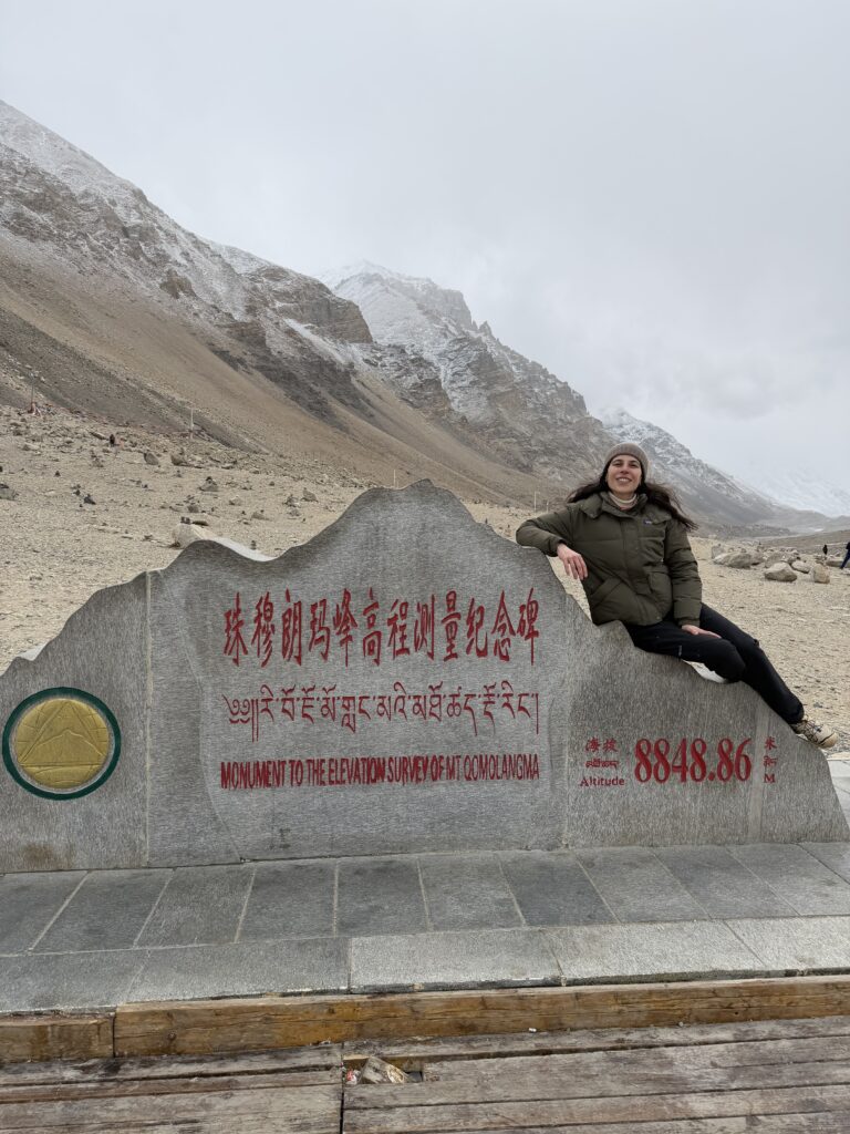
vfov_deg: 71.6
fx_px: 786
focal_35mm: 24
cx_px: 425
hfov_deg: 56.8
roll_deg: +0.0
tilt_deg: -1.5
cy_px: 567
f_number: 1.78
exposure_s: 1/10309
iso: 80
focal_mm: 6.76
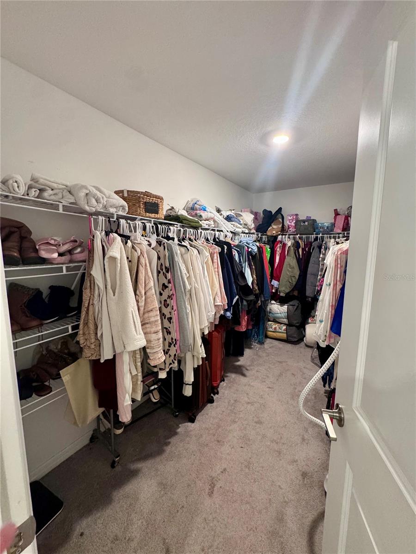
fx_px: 224
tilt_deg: -7.2
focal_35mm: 14
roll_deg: -1.2
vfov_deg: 102.1
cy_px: 277
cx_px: 208
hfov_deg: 85.7
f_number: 2.2
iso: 500
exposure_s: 1/60
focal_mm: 2.22
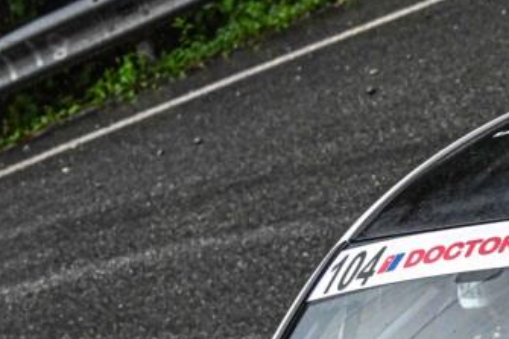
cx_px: 699
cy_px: 503
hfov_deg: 7.9
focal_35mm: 258
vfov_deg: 5.3
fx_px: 3646
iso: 2500
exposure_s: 1/1250
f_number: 3.5
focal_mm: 72
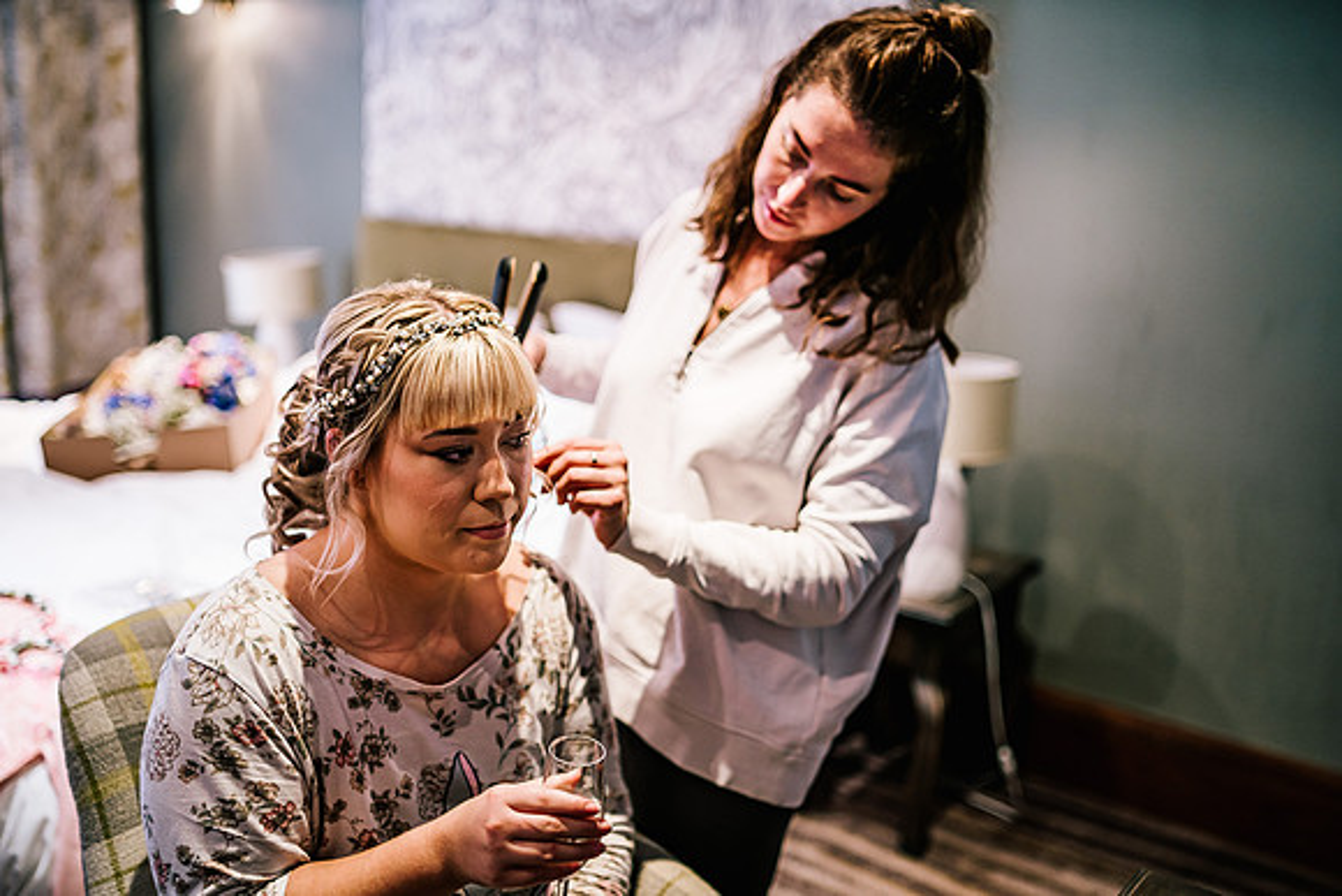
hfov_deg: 53.1
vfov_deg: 36.9
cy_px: 448
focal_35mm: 36
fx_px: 1342
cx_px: 671
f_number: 1.4
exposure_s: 1/250
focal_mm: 35
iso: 640
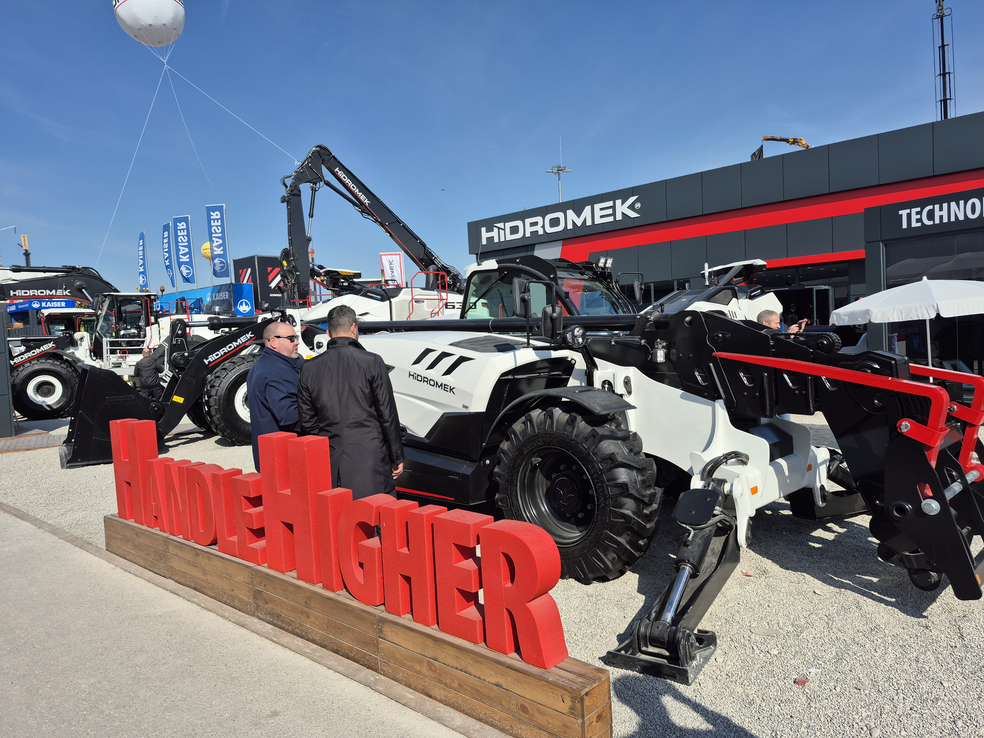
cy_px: 369
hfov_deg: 73.9
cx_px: 492
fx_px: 654
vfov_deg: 58.9
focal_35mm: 23
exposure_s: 1/2560
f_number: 1.8
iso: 25
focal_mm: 5.4
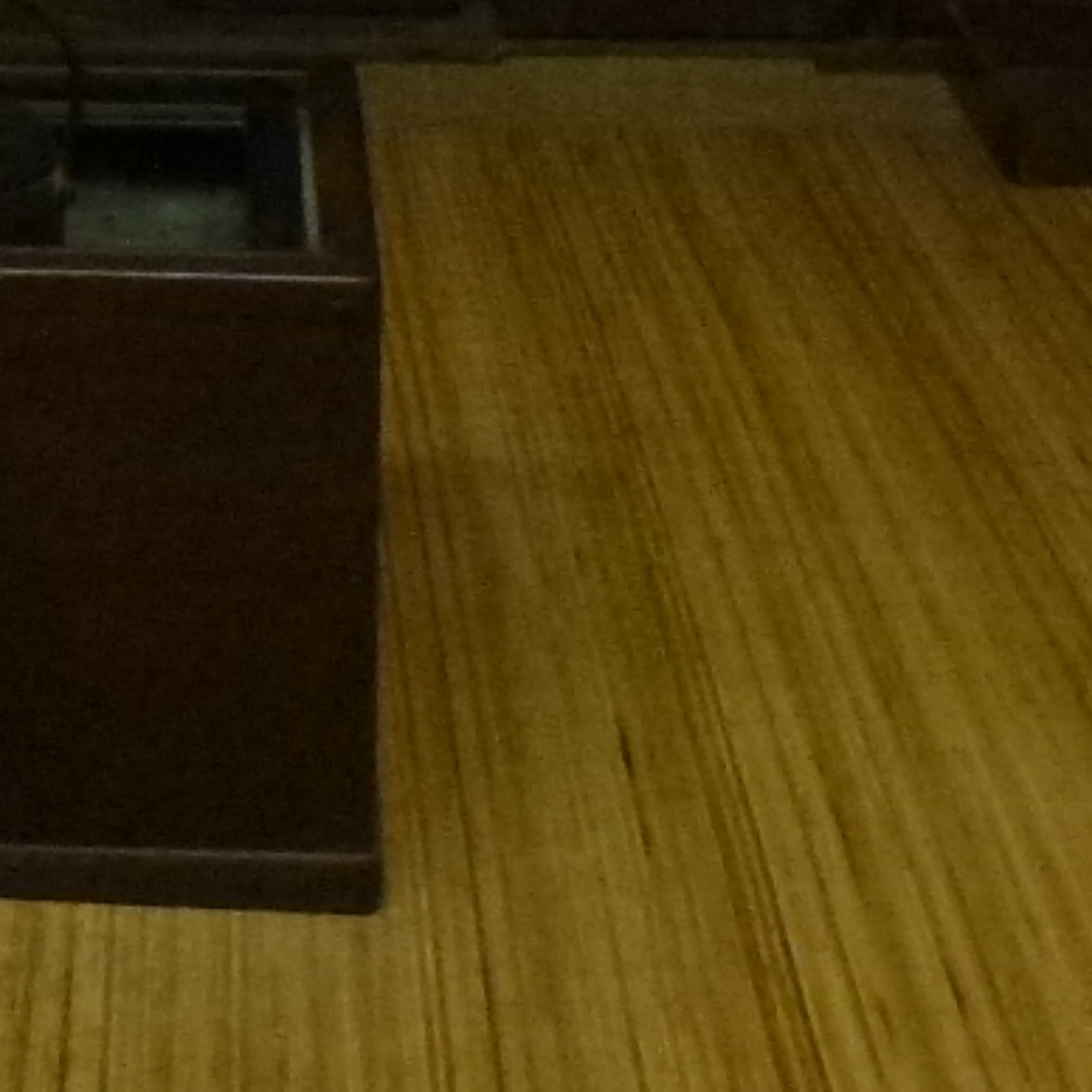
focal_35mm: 112
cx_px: -248
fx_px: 3997
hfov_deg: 15.0
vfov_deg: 14.4
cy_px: -577
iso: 400
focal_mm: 4.3
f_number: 3.3
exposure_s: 1/60
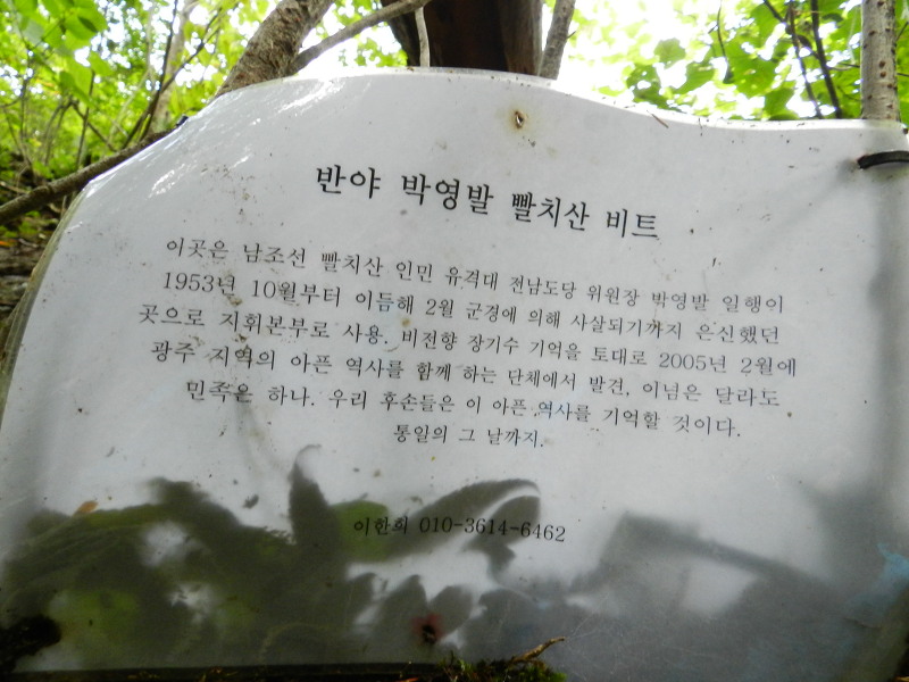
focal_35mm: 23
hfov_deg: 73.9
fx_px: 604
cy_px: 341
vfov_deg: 58.9
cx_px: 454
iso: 400
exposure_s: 1/25
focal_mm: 4
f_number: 3.4
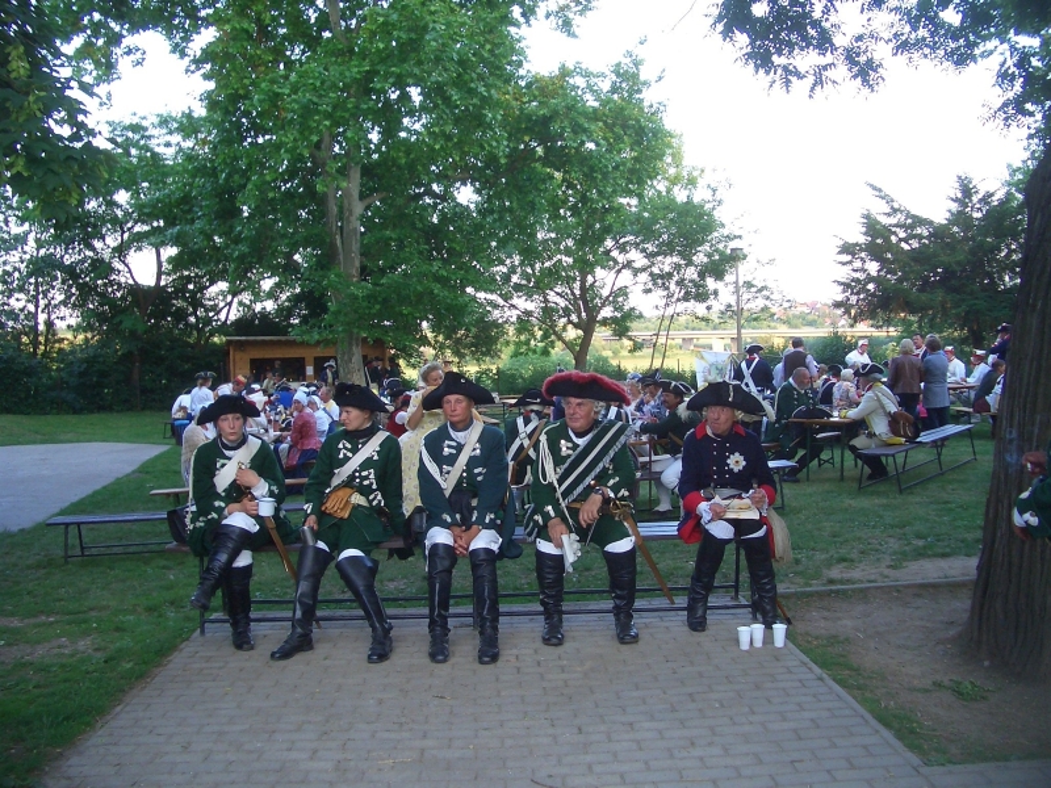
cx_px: 526
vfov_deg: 40.7
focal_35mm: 35
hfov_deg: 52.6
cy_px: 394
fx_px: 1063
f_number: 2.6
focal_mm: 5.8
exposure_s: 1/60
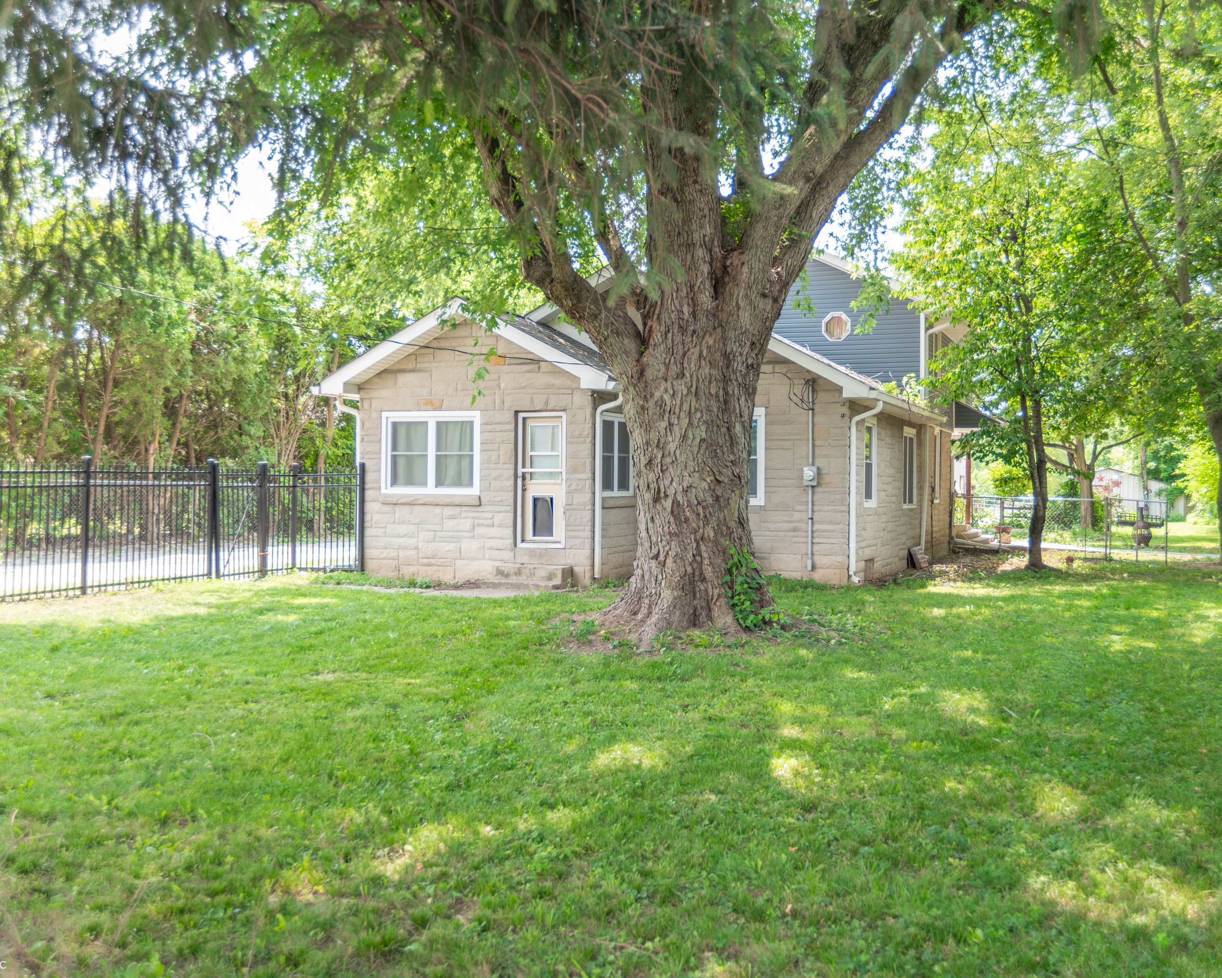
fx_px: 1230
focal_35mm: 34
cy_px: 489
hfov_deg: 52.8
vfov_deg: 43.4
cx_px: 673
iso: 50
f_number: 4.5
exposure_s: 1/60
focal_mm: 30
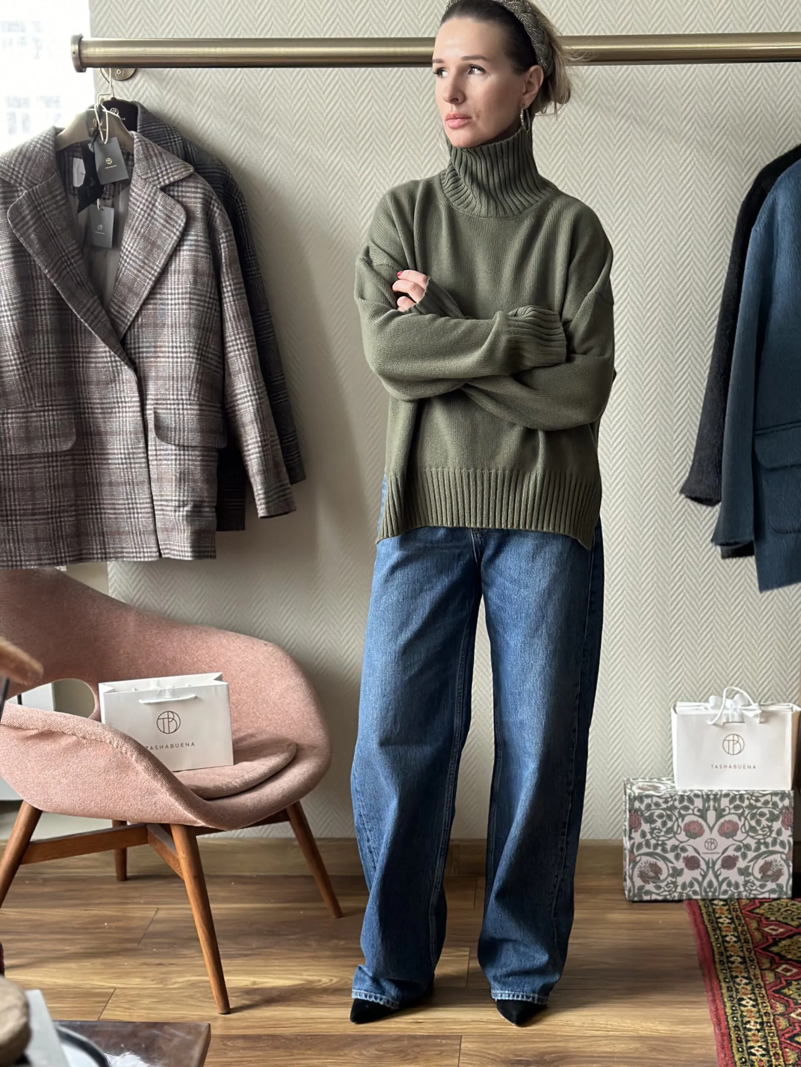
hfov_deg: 30.3
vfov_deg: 39.7
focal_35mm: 48
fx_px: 1481
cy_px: 534
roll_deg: -0.7
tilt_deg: -13.7
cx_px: 400
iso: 320
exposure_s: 1/60
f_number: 1.78
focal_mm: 6.86
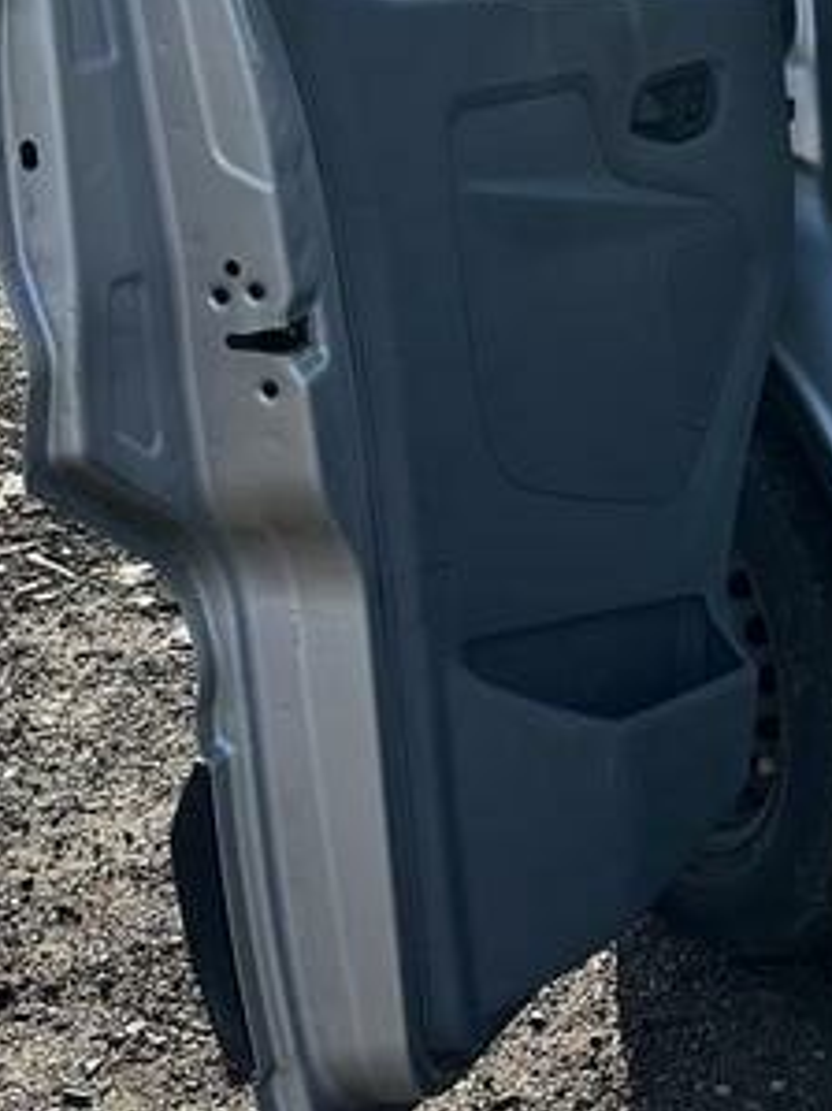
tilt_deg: -8.2
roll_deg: -0.8
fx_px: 2309
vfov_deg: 25.9
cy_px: 45
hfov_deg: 19.7
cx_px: 884
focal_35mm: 72
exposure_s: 1/1949
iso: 80
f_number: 1.78
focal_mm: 6.86
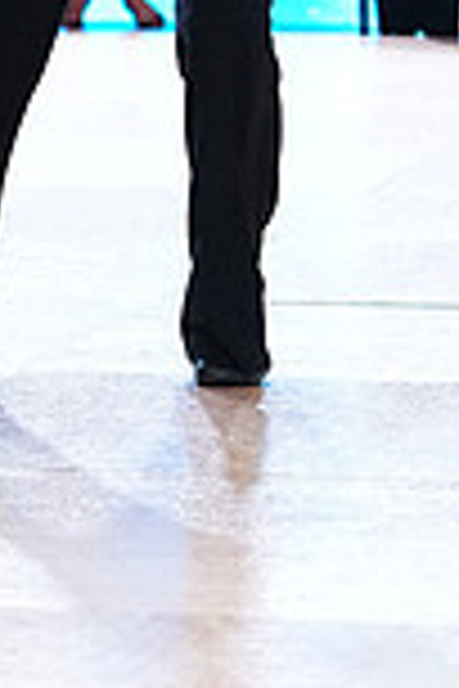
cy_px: -436
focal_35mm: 307
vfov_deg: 6.6
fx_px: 5871
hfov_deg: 4.4
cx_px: -263
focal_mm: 81
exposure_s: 1/400
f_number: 4
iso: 4000
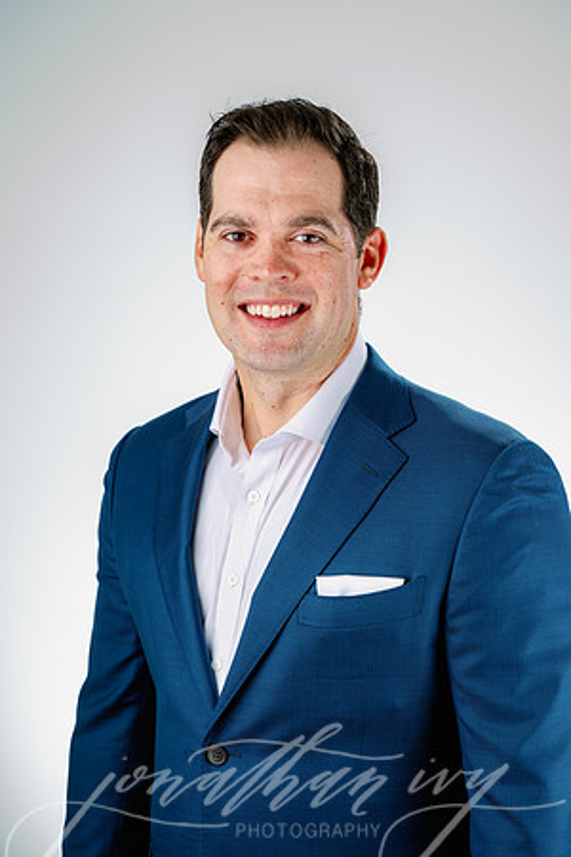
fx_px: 1665
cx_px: 286
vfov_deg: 28.8
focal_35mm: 70
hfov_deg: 19.5
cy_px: 428
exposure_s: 1/160
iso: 125
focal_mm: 70
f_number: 8
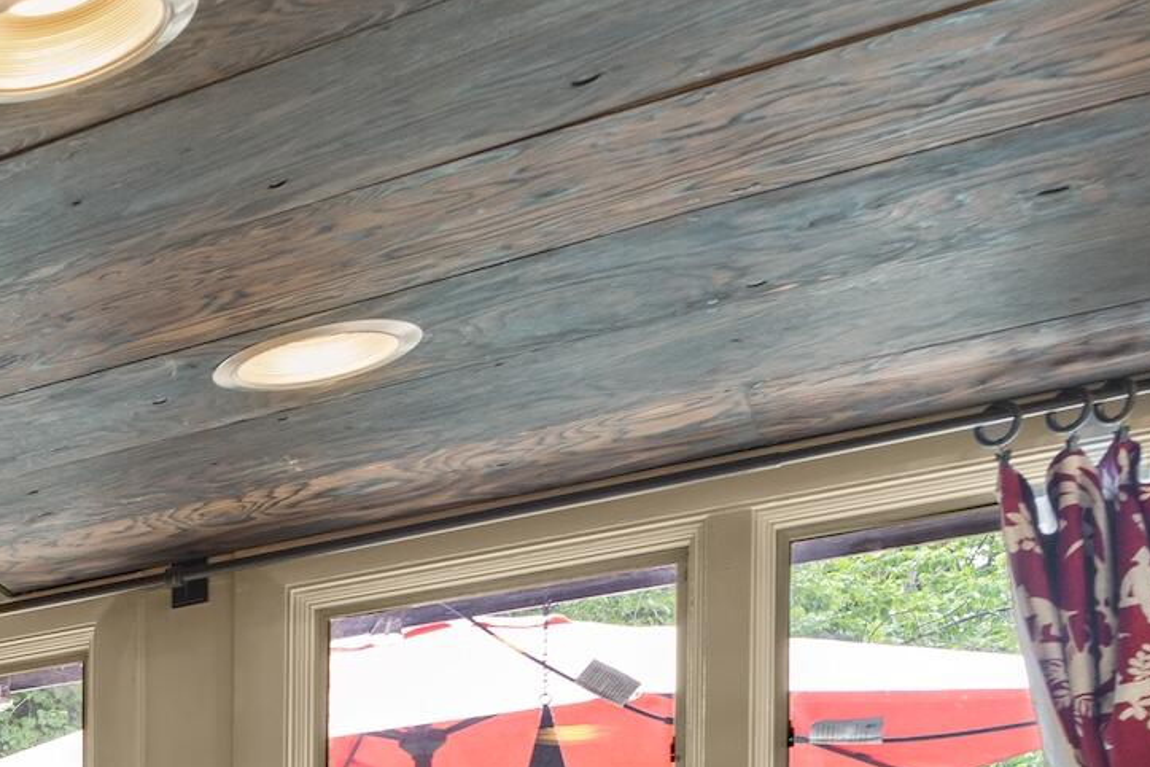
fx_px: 1853
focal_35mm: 58
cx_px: -1052
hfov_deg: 20.3
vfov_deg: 20.0
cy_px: 1168
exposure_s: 1/3
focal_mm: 14
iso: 200
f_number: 5.6
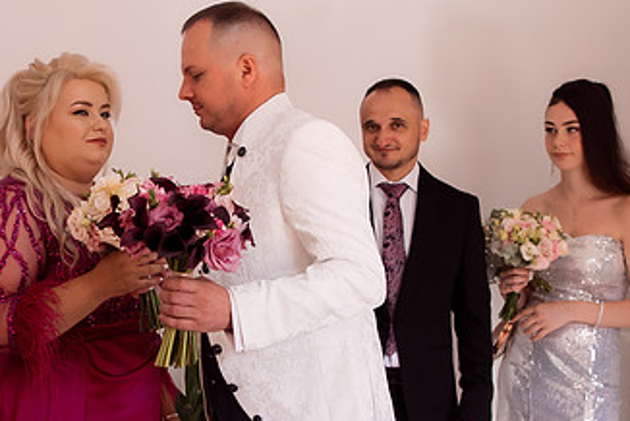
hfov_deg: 31.1
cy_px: 311
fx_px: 1103
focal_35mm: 63
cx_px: 126
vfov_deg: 21.4
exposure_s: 1/320
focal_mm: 23
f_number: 3.2
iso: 800
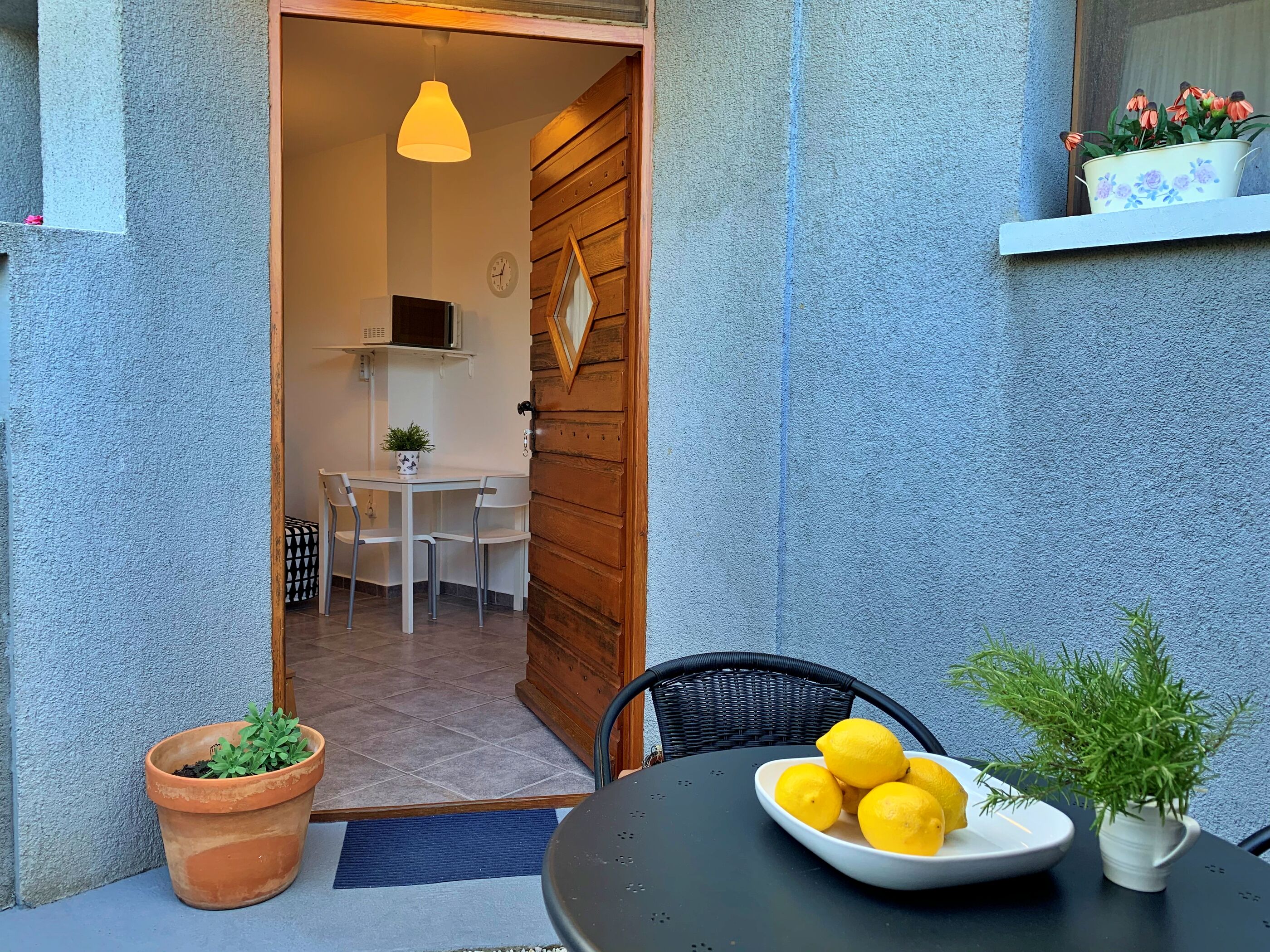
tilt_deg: -3.8
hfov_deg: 67.3
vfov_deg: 53.1
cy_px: 476
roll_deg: -1.7
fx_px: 954
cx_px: 635
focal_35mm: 26
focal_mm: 4.25
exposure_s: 1/100
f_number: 1.8
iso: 40
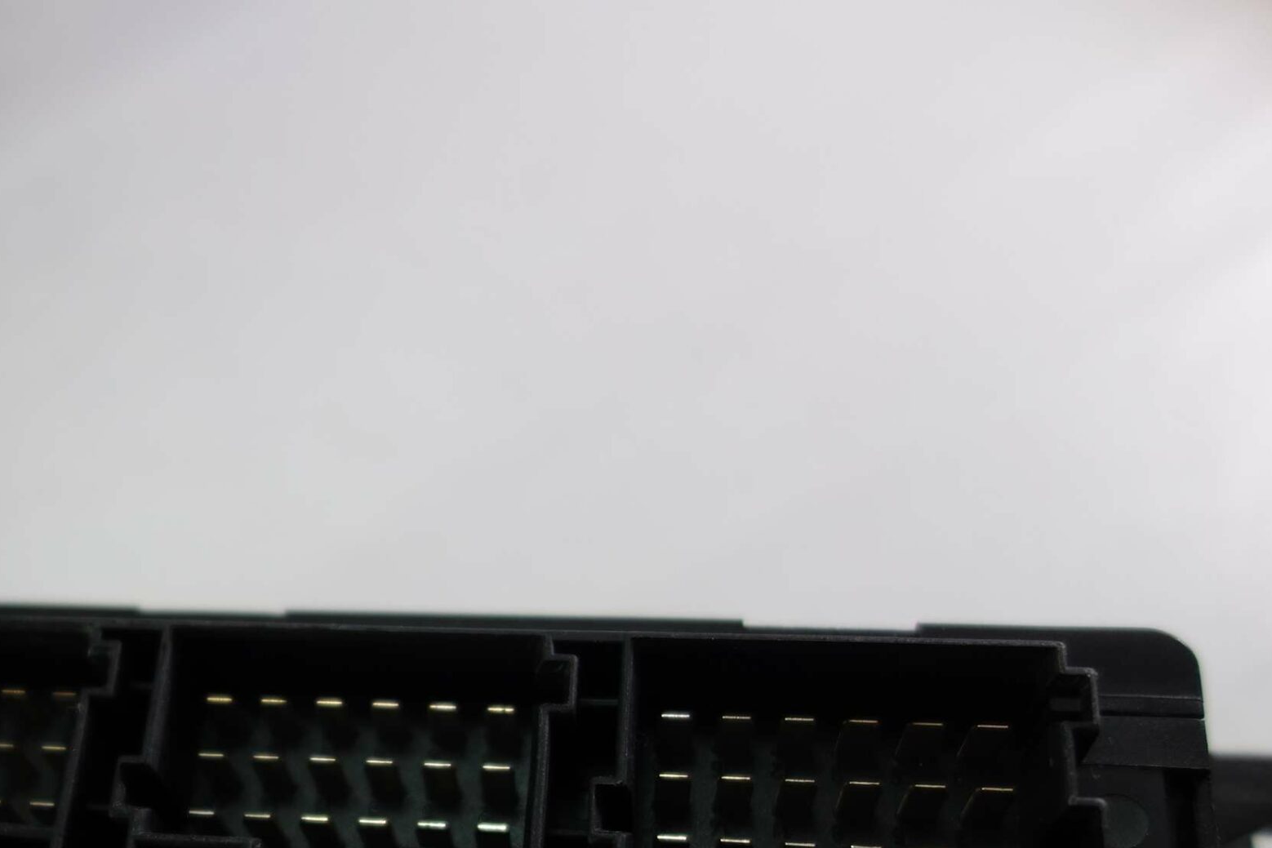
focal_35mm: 46
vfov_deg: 28.5
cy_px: 696
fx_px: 1625
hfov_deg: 41.2
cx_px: 282
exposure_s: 1/100
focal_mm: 10.4
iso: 125
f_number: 2
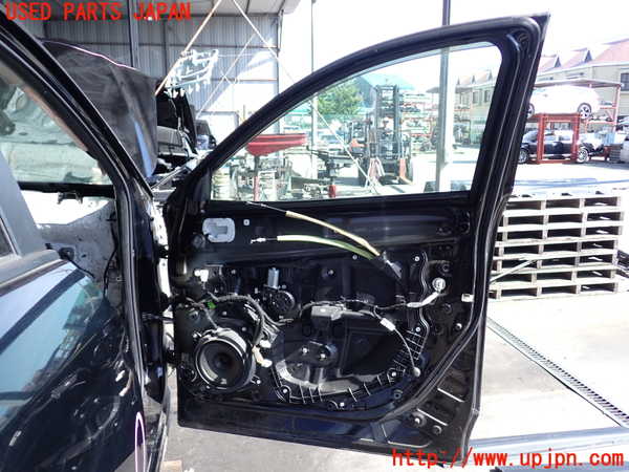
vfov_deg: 46.8
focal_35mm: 30
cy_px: 236
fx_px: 545
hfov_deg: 60.0
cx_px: 314
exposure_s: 1/320
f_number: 2.3
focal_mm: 5.4
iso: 100
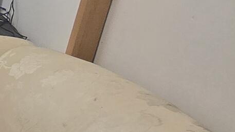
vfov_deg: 13.0
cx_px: -405
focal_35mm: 93
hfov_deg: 12.9
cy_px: 26
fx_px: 579
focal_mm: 2.2
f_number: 2.2
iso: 125
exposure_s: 1/60
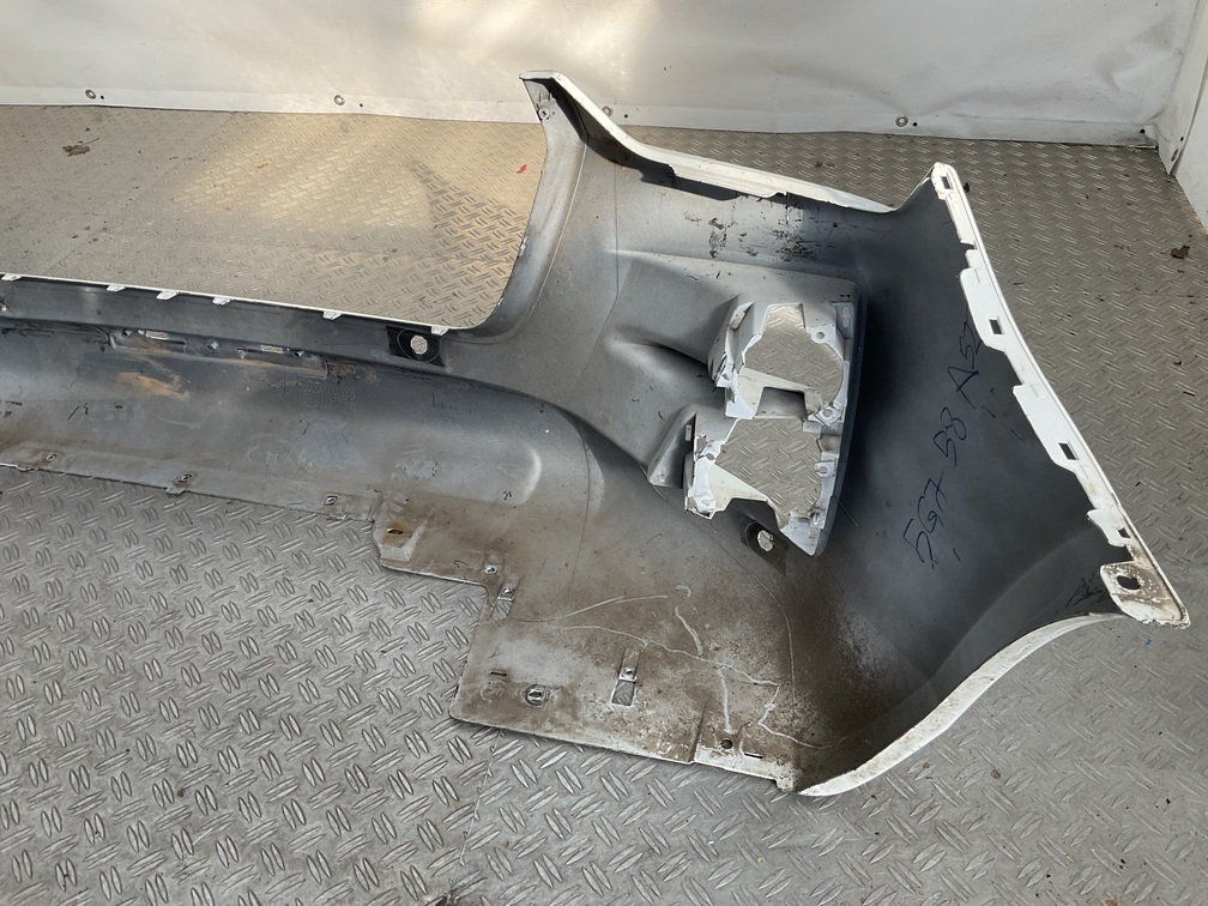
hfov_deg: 61.7
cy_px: 453
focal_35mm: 29
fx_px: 1012
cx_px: 604
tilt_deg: -40.7
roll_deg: +3.3
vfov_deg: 48.2
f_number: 1.8
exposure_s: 1/287
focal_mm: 3
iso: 16
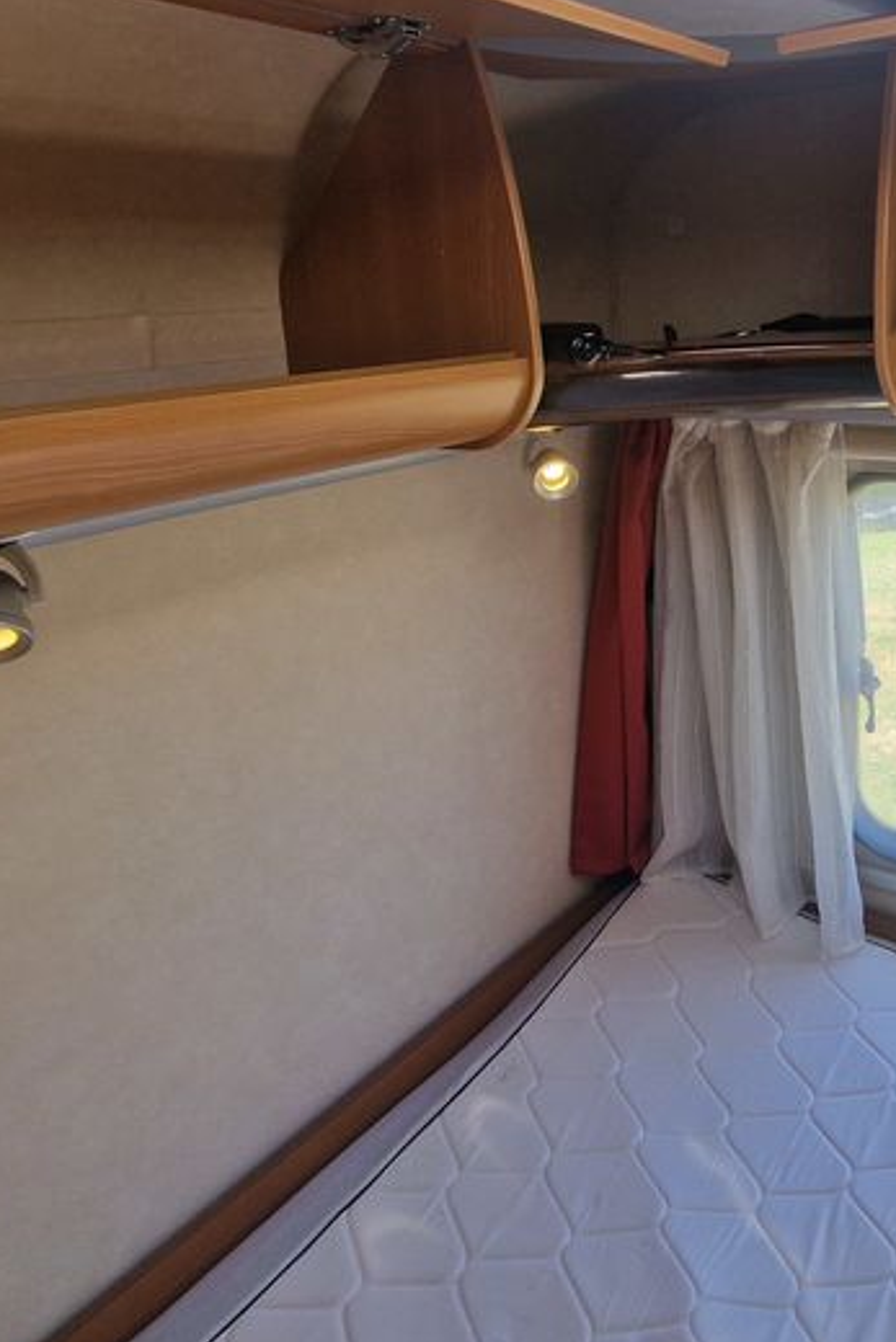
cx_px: 723
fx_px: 970
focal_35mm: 26
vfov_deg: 67.0
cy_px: 421
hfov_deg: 46.8
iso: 50
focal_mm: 2.2
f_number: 2.2
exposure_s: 1/280
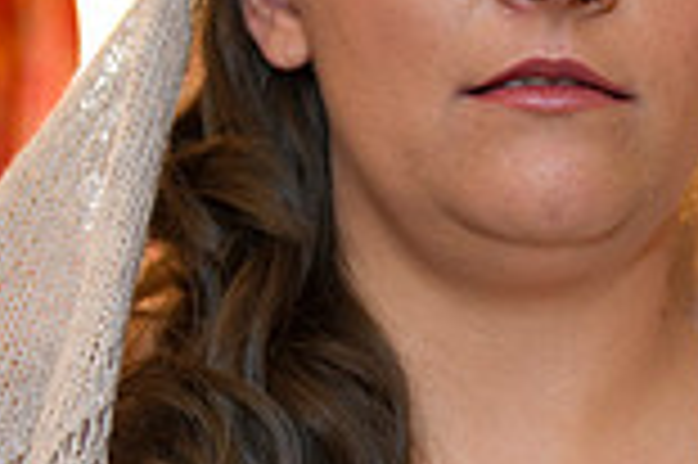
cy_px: 338
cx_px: 1018
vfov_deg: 7.6
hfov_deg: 11.0
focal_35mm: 180
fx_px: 3486
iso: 800
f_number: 3.2
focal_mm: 48
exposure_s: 1/50
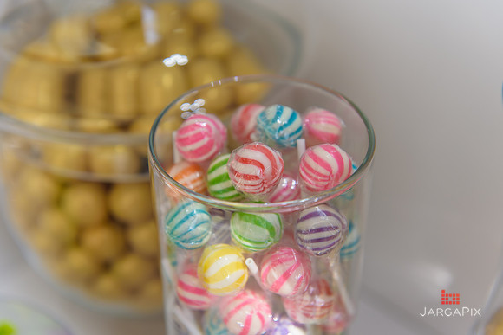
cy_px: 168
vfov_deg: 24.6
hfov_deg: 36.2
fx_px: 769
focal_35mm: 55
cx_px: 252
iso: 200
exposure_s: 1/1000
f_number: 3.2
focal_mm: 55
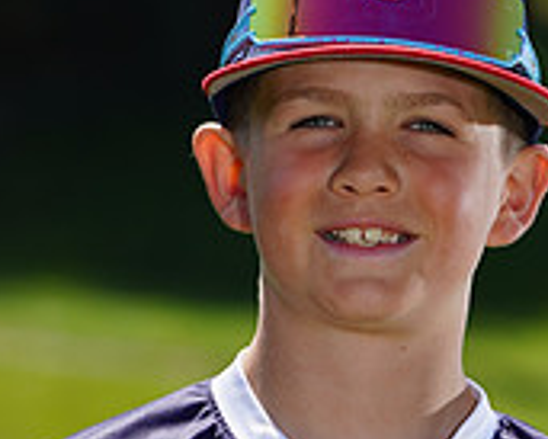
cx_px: 312
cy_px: 583
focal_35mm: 657
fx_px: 10662
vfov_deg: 2.4
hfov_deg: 2.9
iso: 100
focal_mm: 206
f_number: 8
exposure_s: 1/250
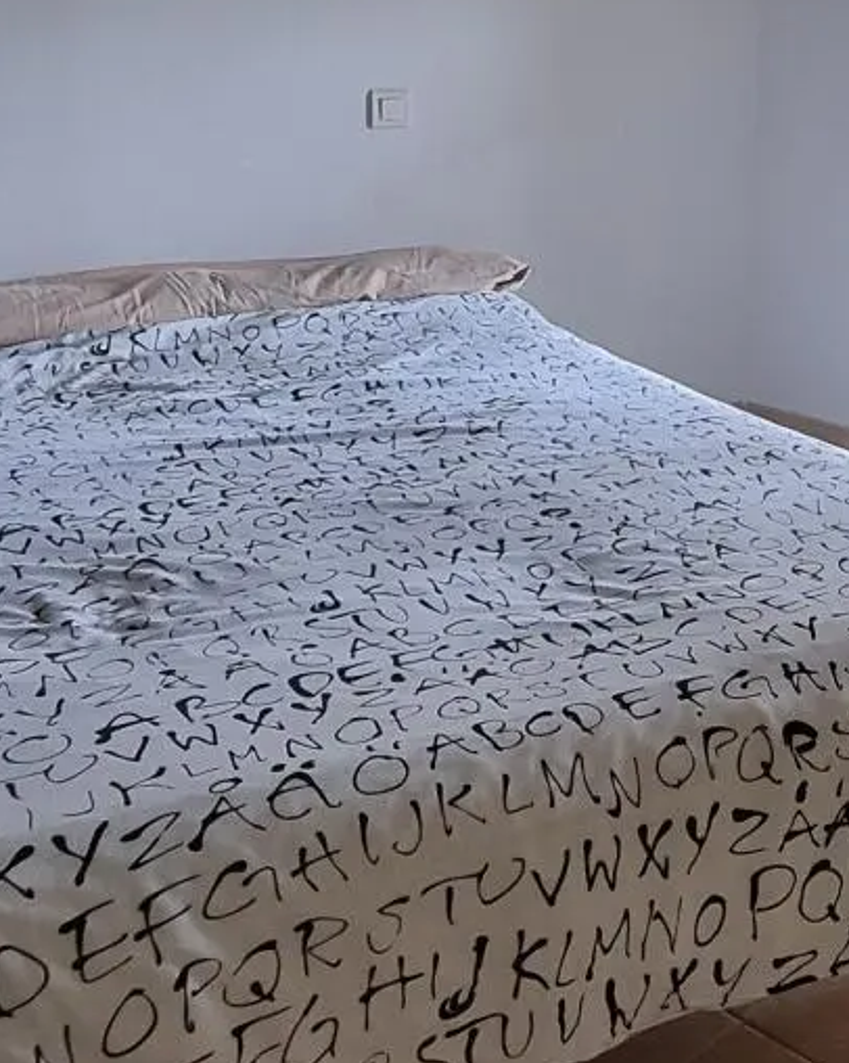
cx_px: 761
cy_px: 172
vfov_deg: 37.0
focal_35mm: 48
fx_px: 1509
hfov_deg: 30.1
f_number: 2.2
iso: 160
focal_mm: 1.74
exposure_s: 1/50
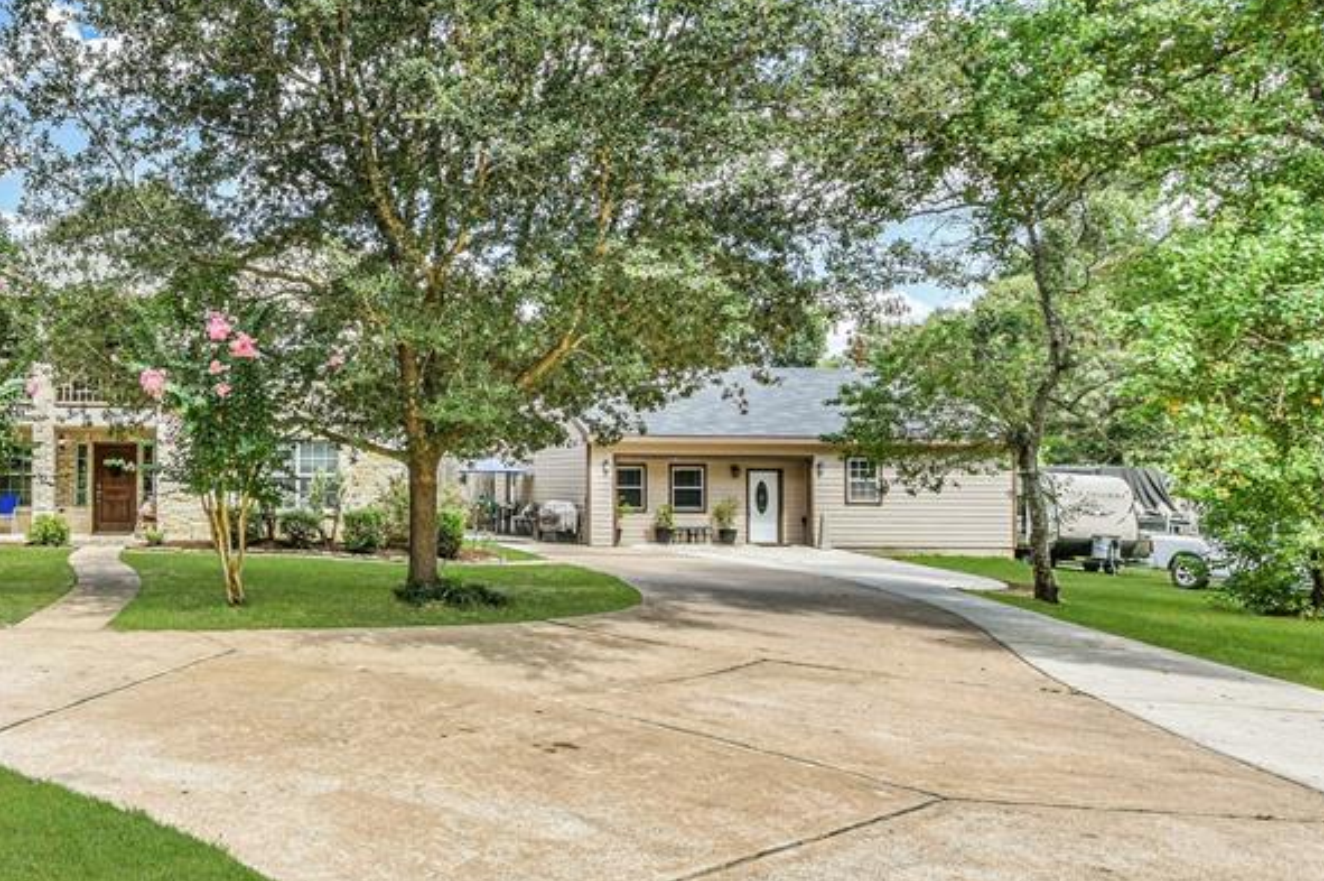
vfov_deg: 49.4
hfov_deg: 63.9
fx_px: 955
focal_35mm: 26
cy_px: 480
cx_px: 282
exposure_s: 1/200
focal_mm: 10
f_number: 8
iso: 250
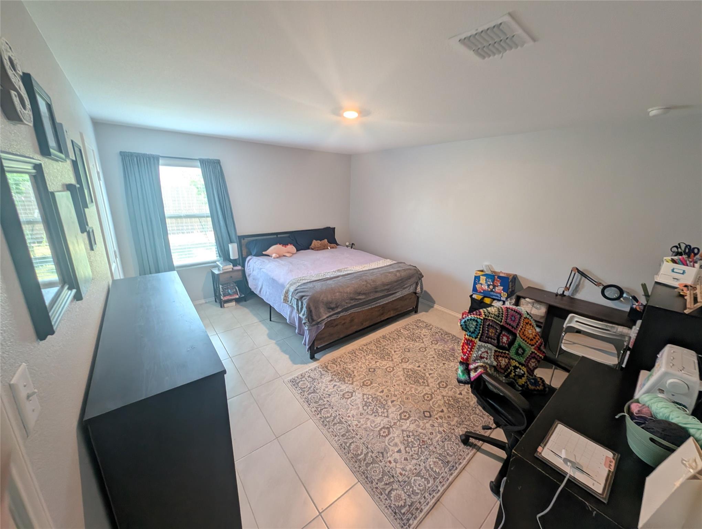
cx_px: 351
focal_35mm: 12
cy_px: 264
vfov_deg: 94.6
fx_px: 244
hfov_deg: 110.5
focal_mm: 2.23
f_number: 1.95
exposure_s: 1/40
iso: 91
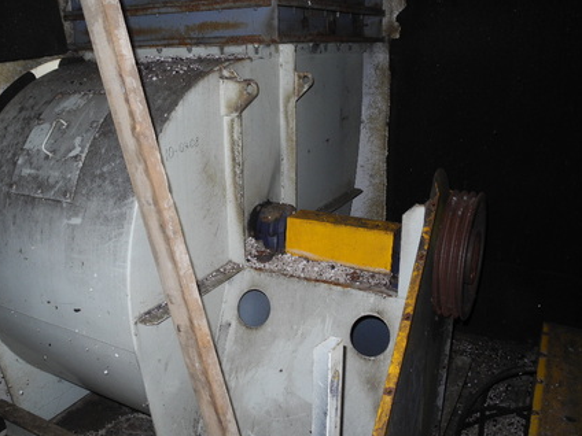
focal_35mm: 33
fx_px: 555
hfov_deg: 55.2
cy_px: 201
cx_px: 251
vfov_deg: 42.9
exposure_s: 1/30
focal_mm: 6
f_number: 2.8
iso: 200
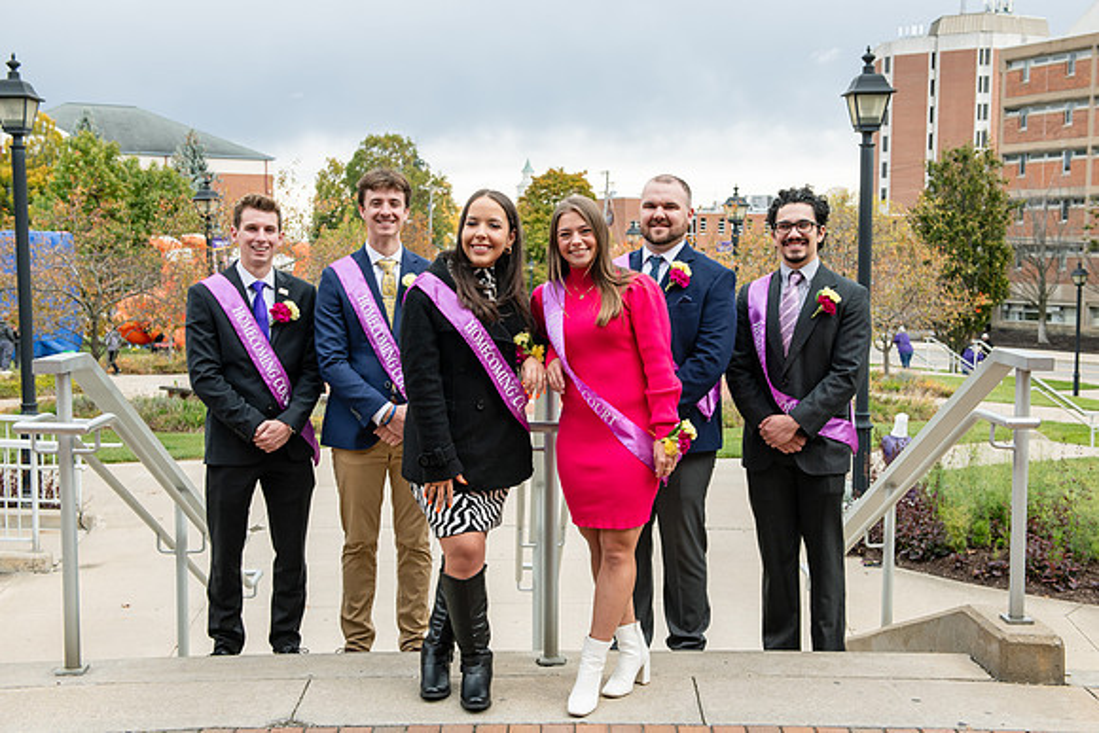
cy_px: 366
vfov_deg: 30.7
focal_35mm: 44
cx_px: 571
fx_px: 1334
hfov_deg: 44.8
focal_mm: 42
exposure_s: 1/320
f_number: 5.6
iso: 200
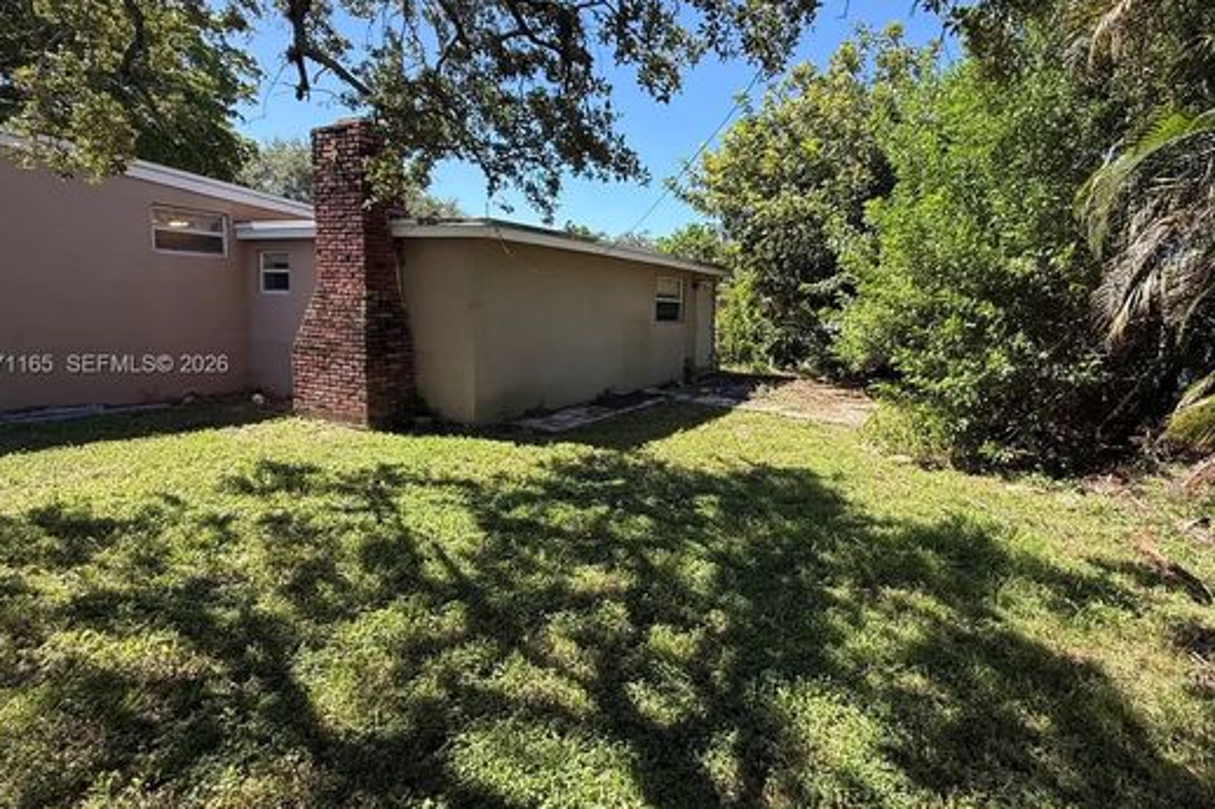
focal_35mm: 18
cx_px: 687
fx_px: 607
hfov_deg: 89.5
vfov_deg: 67.2
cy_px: 366
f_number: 2.2
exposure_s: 1/502
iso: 50
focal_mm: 2.22
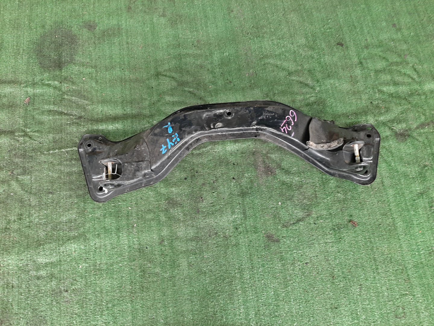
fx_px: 326
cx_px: 217
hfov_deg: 67.3
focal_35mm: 26
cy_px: 163
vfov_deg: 53.1
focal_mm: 3.93
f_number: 1.7
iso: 151
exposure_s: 1/50
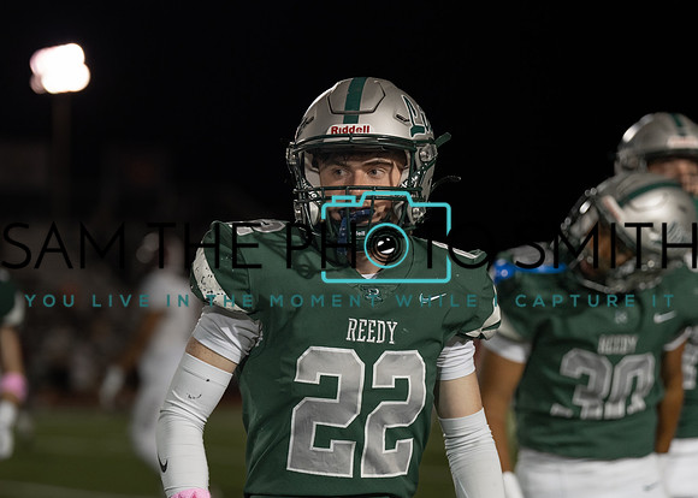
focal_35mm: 153
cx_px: 358
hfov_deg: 13.1
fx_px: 3035
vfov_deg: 9.4
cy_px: 296
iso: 1000
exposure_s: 1/1000
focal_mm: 119
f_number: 2.8
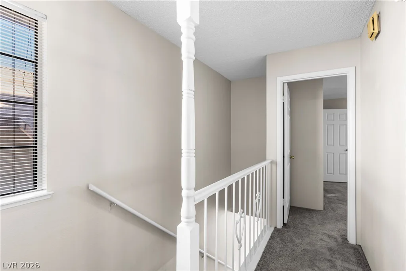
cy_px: 136
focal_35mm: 18
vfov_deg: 67.4
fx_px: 203
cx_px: 203
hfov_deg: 90.0
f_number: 8
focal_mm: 18
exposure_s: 1/10
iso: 500
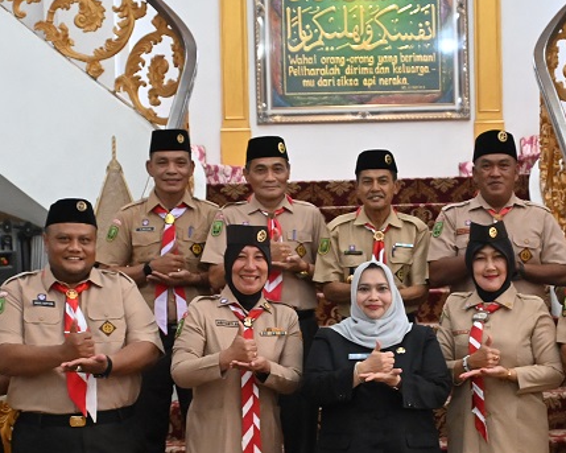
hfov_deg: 19.9
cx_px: 360
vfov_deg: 16.0
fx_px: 1606
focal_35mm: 96
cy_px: 332
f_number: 5.3
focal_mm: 35
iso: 5000
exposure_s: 1/60
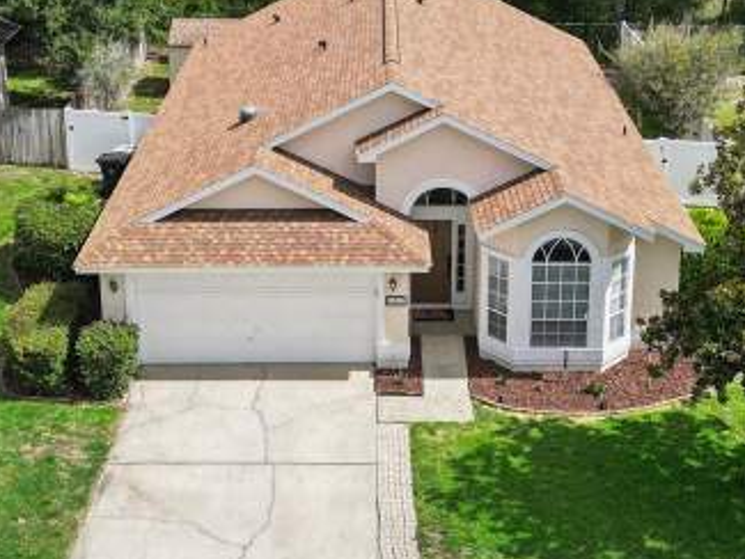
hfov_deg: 32.7
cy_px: 126
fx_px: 1270
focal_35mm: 59
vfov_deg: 24.5
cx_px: 348
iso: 130
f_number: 1.7
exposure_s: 1/3200
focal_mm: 6.7
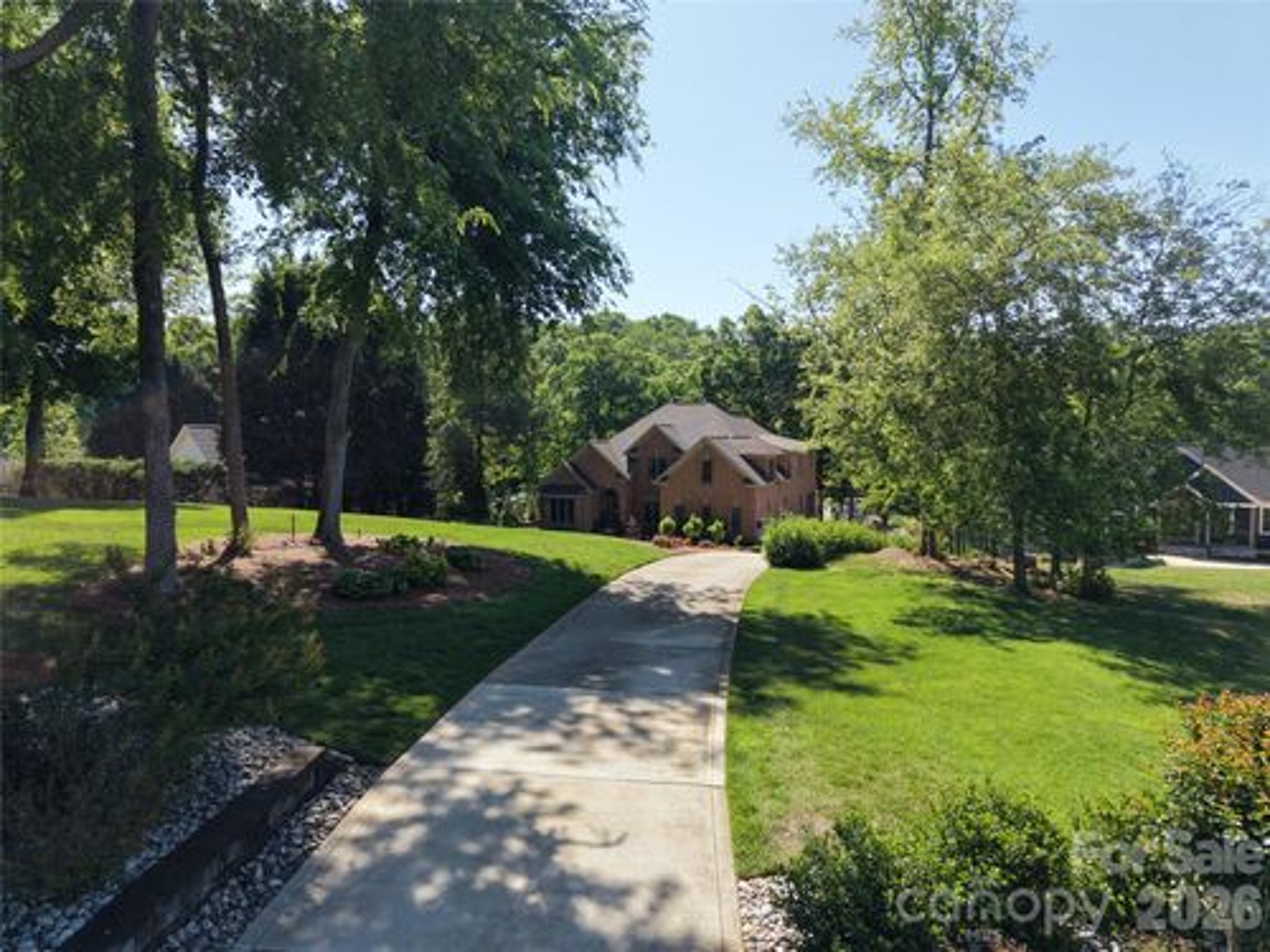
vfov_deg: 56.8
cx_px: 635
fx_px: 881
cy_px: 476
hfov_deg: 71.6
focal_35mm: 24
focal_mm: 8.67
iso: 100
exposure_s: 1/1250
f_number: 1.8
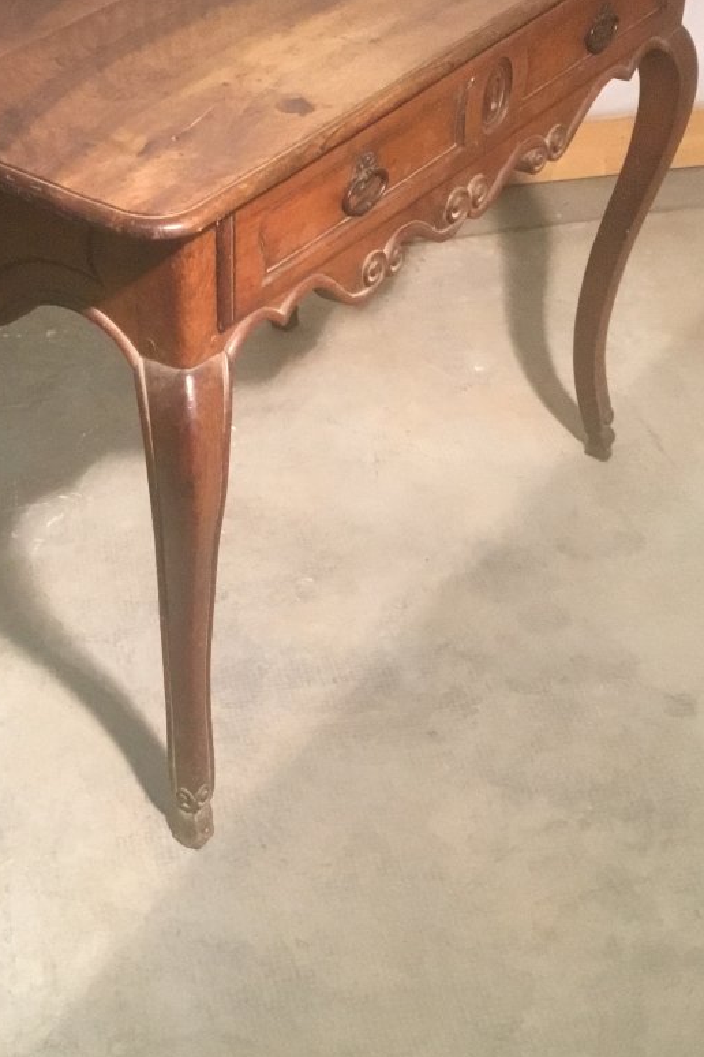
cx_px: 184
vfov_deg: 39.6
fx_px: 1467
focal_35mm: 50
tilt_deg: -40.1
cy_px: 527
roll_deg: +1.2
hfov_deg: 26.7
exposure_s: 1/25
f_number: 2.4
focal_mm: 3.3
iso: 200
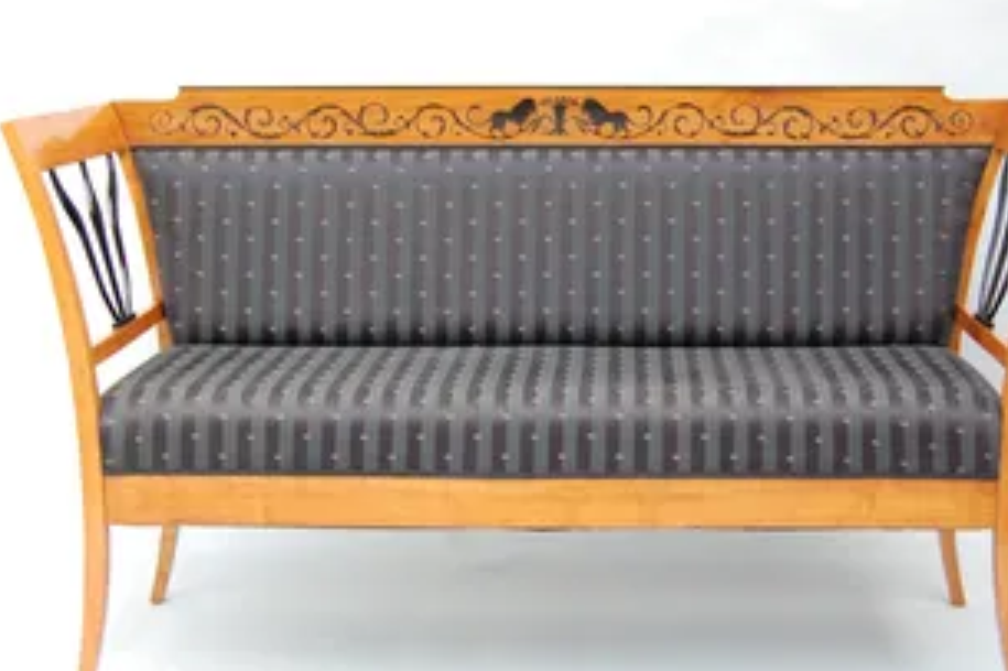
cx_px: 545
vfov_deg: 21.5
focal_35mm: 63
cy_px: 377
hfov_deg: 31.9
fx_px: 1763
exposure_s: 1/80
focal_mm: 32
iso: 400
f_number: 4.5
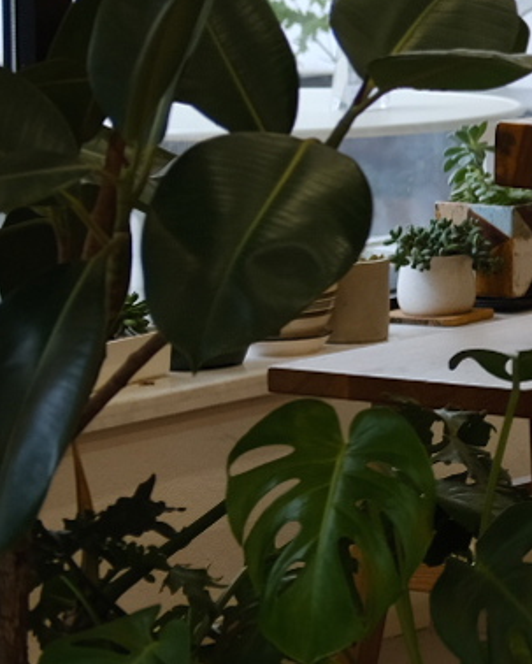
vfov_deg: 8.3
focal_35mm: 232
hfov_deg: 6.2
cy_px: -4
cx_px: 1491
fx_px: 4561
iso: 320
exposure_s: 1/50
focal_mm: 35
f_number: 3.2
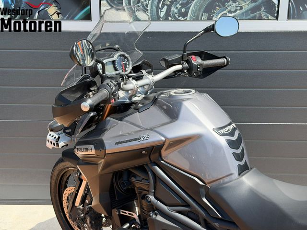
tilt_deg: -17.6
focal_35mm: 48
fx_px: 426
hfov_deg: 39.7
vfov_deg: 30.3
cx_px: 154
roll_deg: +0.1
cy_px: 115
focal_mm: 6.76
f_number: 1.78
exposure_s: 1/2342
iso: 100
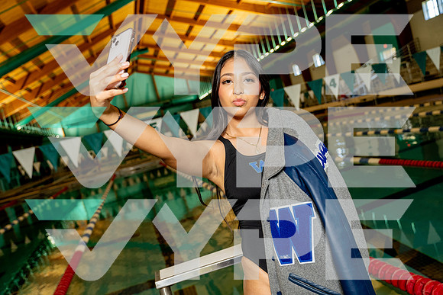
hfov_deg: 55.8
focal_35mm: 34
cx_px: 222
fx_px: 418
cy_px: 148
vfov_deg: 38.9
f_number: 4
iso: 1600
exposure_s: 1/250
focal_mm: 34
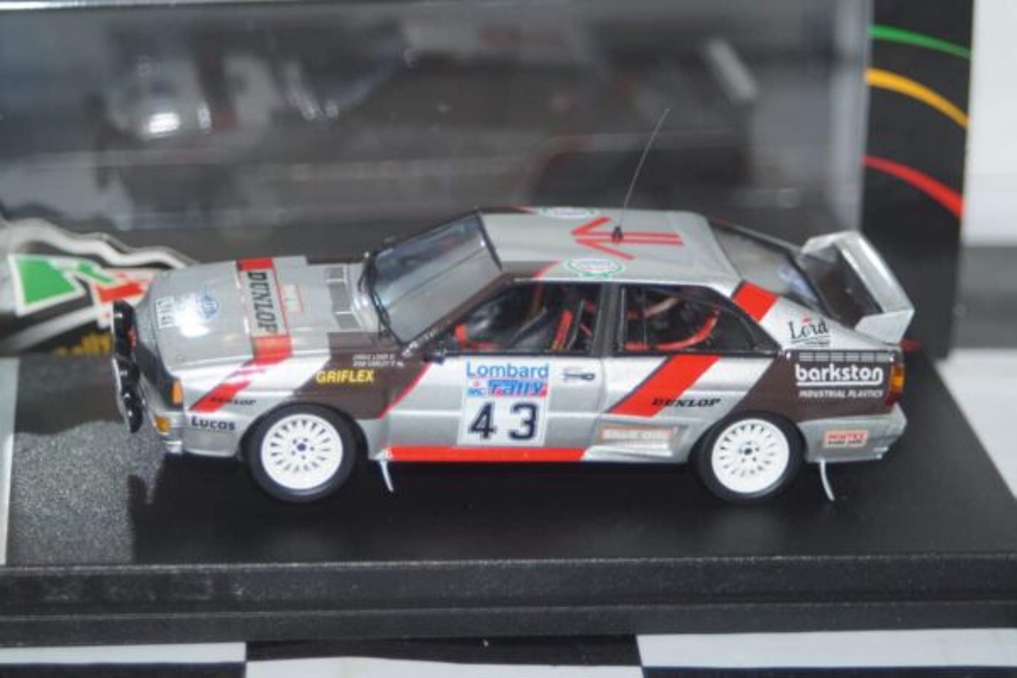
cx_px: 508
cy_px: 339
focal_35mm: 120
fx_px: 3390
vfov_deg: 11.4
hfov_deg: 17.1
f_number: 5.6
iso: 500
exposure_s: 1/100
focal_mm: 80
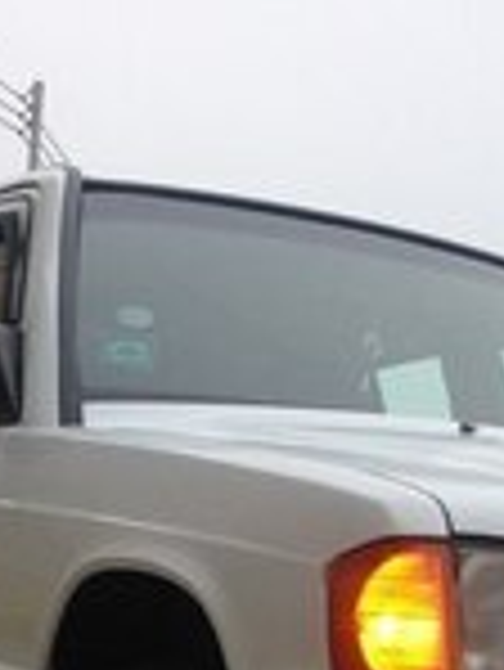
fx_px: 2132
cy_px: 895
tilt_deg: -6.9
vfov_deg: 16.8
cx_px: 270
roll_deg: -5.7
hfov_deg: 13.5
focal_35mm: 110
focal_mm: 4.12
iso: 50
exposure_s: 1/246
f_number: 2.4
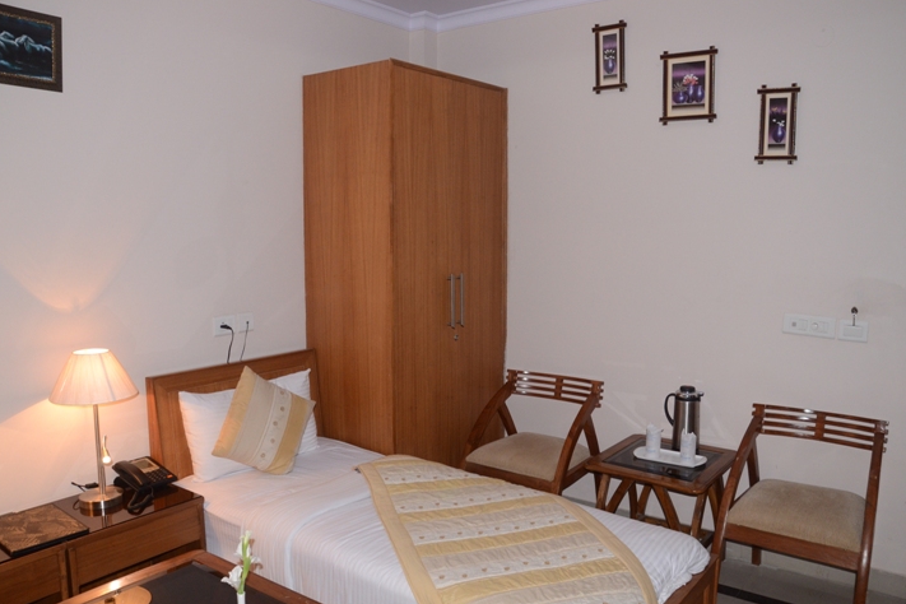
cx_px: 470
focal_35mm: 28
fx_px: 705
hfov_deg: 65.5
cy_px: 301
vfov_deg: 46.4
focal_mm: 18
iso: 1000
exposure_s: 1/60
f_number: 5.6
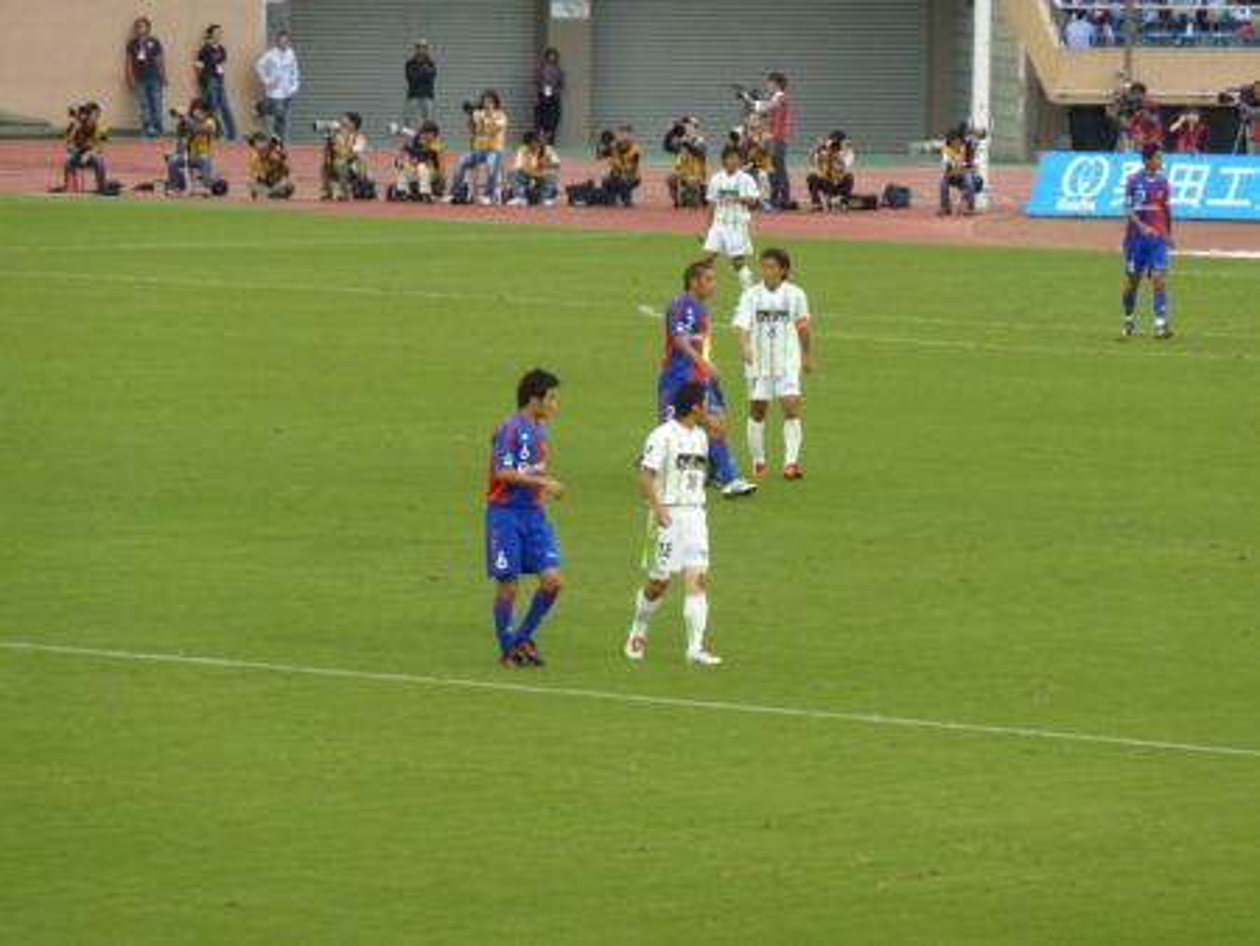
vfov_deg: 5.0
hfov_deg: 6.6
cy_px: 473
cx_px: 630
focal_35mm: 300
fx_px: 10926
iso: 400
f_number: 4.9
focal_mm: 49.2
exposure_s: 1/200
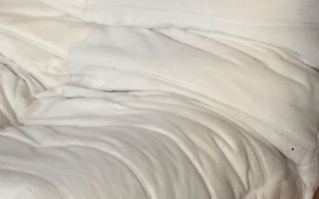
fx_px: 1113
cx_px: 54
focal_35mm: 128
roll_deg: +4.2
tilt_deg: -29.4
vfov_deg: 10.2
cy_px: 80
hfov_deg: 16.2
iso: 100
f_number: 2.2
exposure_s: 1/33
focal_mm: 4.15
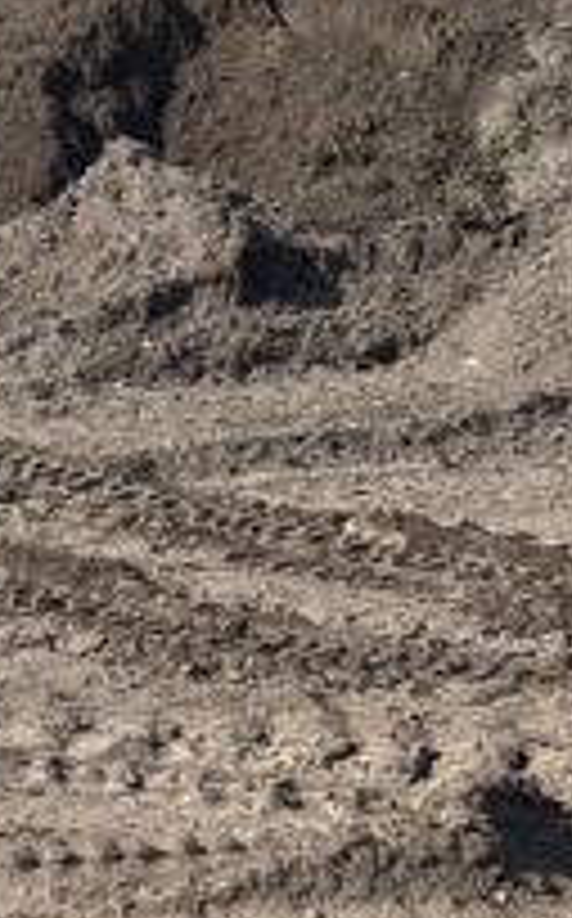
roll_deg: -0.1
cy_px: 14
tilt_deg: -2.2
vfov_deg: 10.0
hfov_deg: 6.3
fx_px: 5203
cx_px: 5
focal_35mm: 208
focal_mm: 5.96
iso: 40
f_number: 1.6
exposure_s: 1/2342
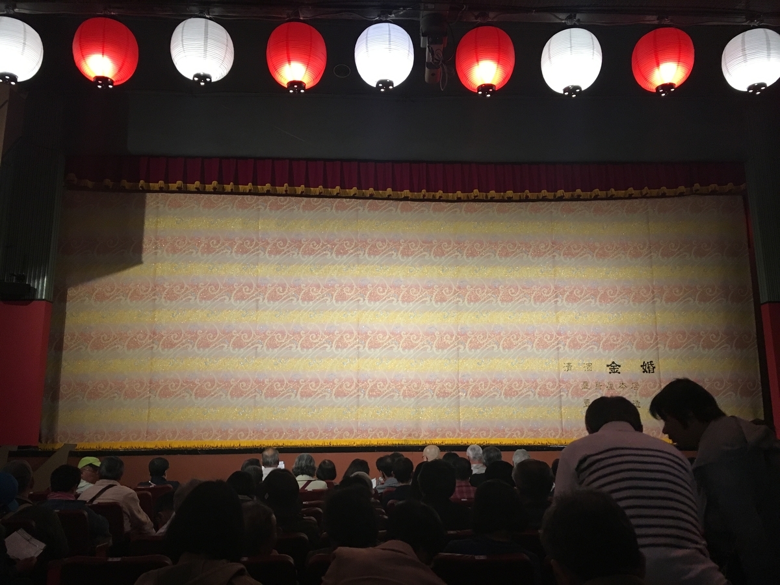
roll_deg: +0.2
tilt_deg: +12.2
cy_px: 292
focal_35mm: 29
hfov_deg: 61.7
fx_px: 653
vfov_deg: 48.2
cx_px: 390
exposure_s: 1/30
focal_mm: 4.15
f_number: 2.2
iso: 160
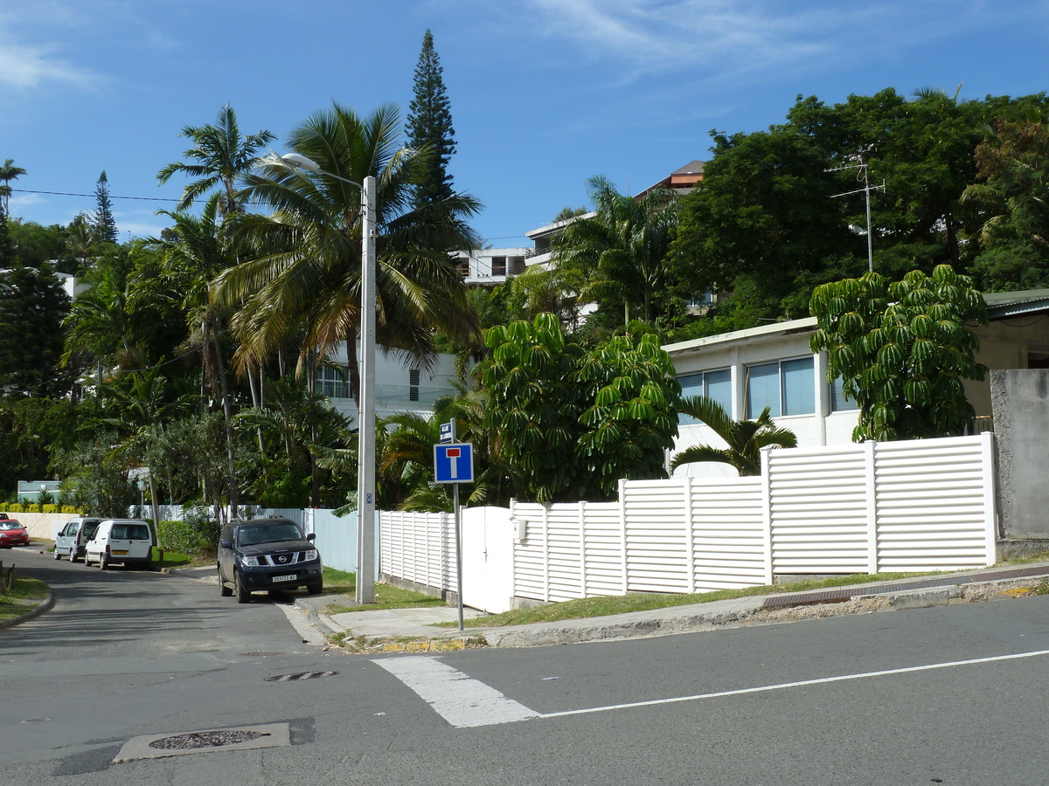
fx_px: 1273
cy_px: 393
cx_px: 524
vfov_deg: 34.3
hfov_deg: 44.8
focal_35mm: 42
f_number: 5
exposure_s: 1/400
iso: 80
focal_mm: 6.9
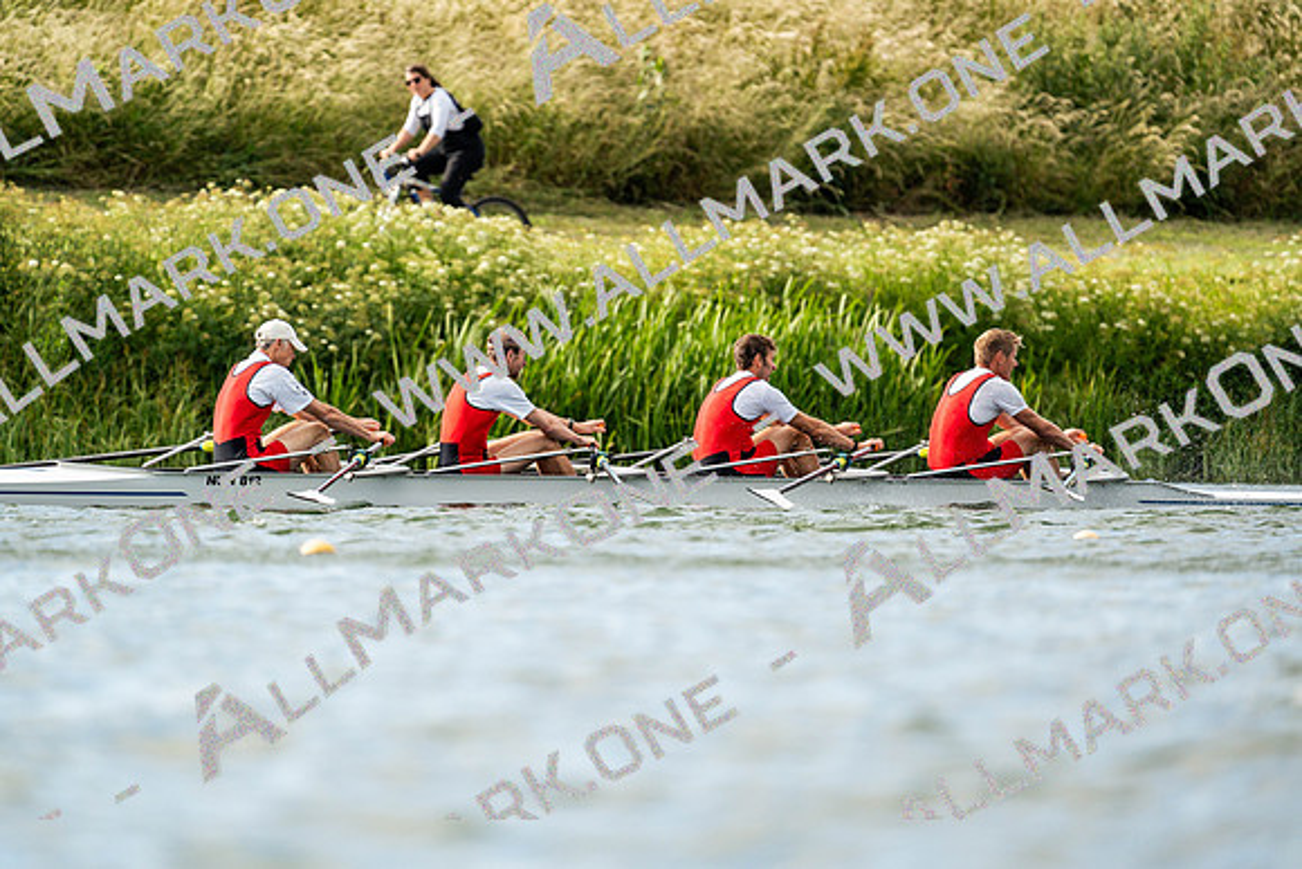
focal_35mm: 600
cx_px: 651
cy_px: 434
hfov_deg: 3.4
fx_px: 21704
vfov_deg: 2.3
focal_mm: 600
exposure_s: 1/2000
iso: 400
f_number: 6.3
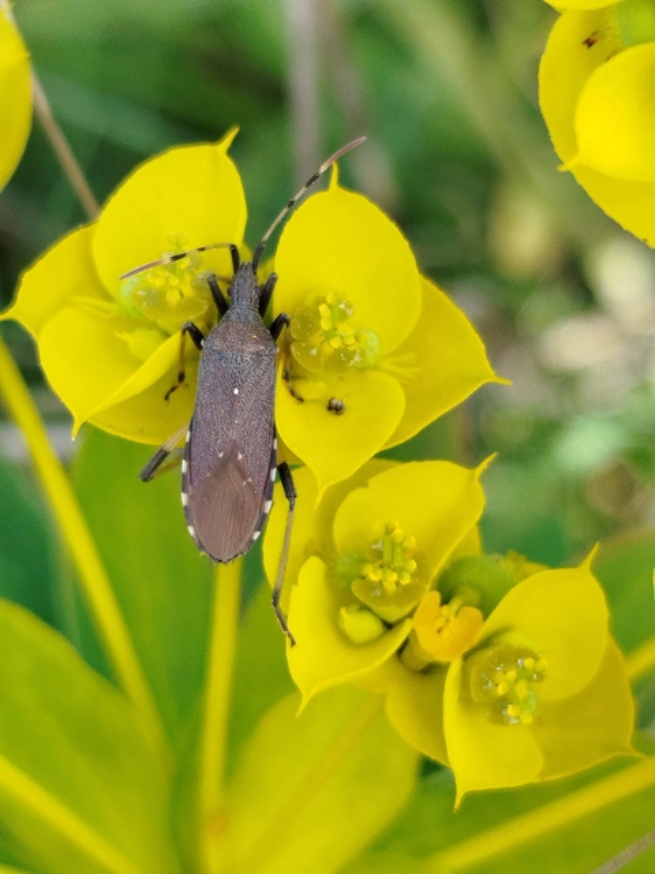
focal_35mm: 31
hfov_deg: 45.4
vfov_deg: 58.4
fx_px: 782
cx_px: 328
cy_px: 437
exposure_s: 1/108
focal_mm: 5.31
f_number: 1.7
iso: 50
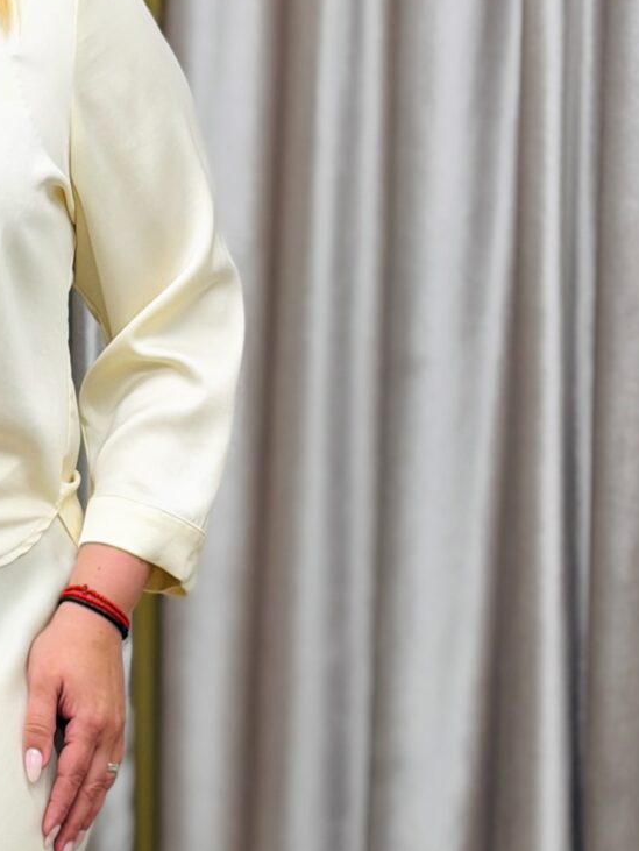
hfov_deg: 8.7
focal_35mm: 168
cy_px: 732
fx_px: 4131
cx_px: -183
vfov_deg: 11.7
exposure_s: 1/121
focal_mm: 6.76
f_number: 1.78
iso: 50
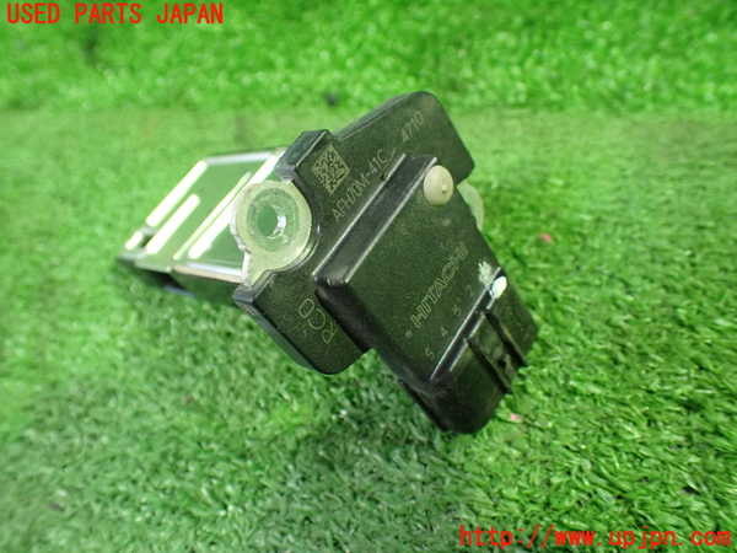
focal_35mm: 30
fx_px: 639
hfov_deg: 60.0
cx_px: 368
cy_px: 276
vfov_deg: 46.8
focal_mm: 5.4
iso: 800
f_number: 2.3
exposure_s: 1/40
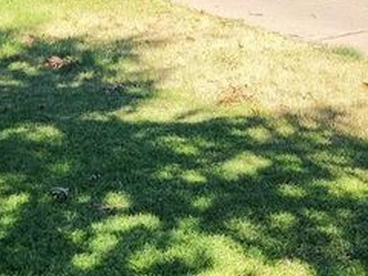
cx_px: 140
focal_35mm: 98
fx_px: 1042
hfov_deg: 20.0
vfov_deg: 14.1
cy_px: -141
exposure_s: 1/553
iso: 12
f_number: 1.8
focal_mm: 6.4
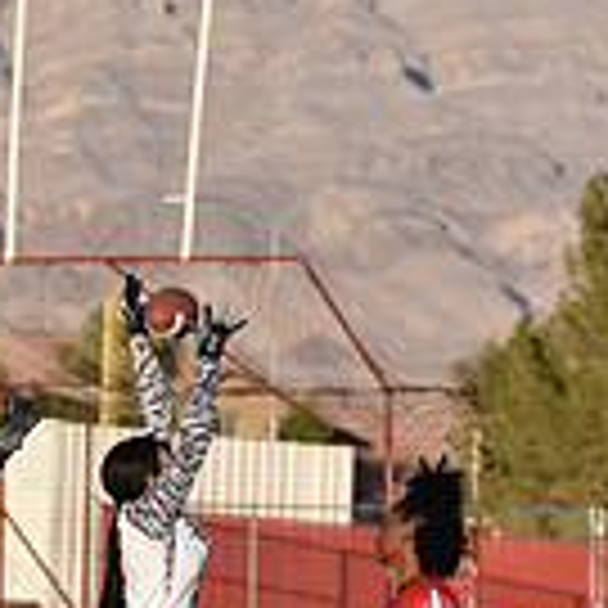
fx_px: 7968
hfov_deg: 4.4
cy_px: 561
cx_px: -126
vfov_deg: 4.4
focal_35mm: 401
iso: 320
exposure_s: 1/4000
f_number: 2.8
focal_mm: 110
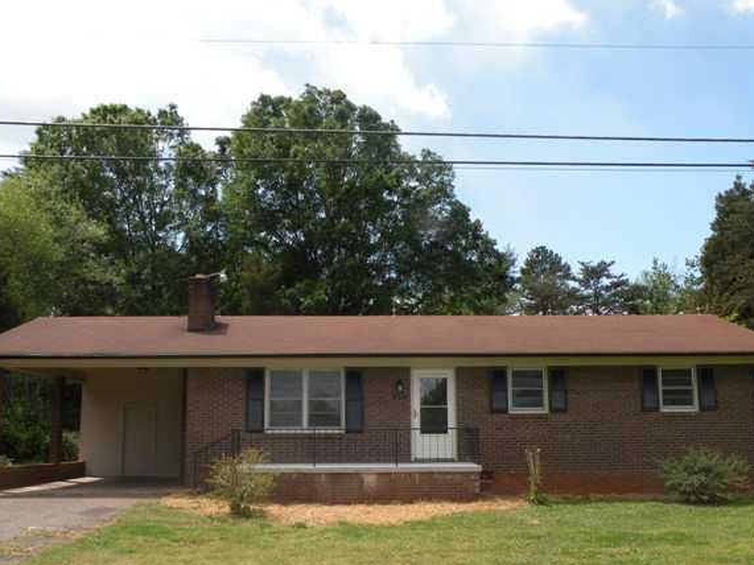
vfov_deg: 38.6
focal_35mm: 37
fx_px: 806
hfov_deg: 50.1
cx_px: 368
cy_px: 316
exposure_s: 1/190
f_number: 6.3
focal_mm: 5.8
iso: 64
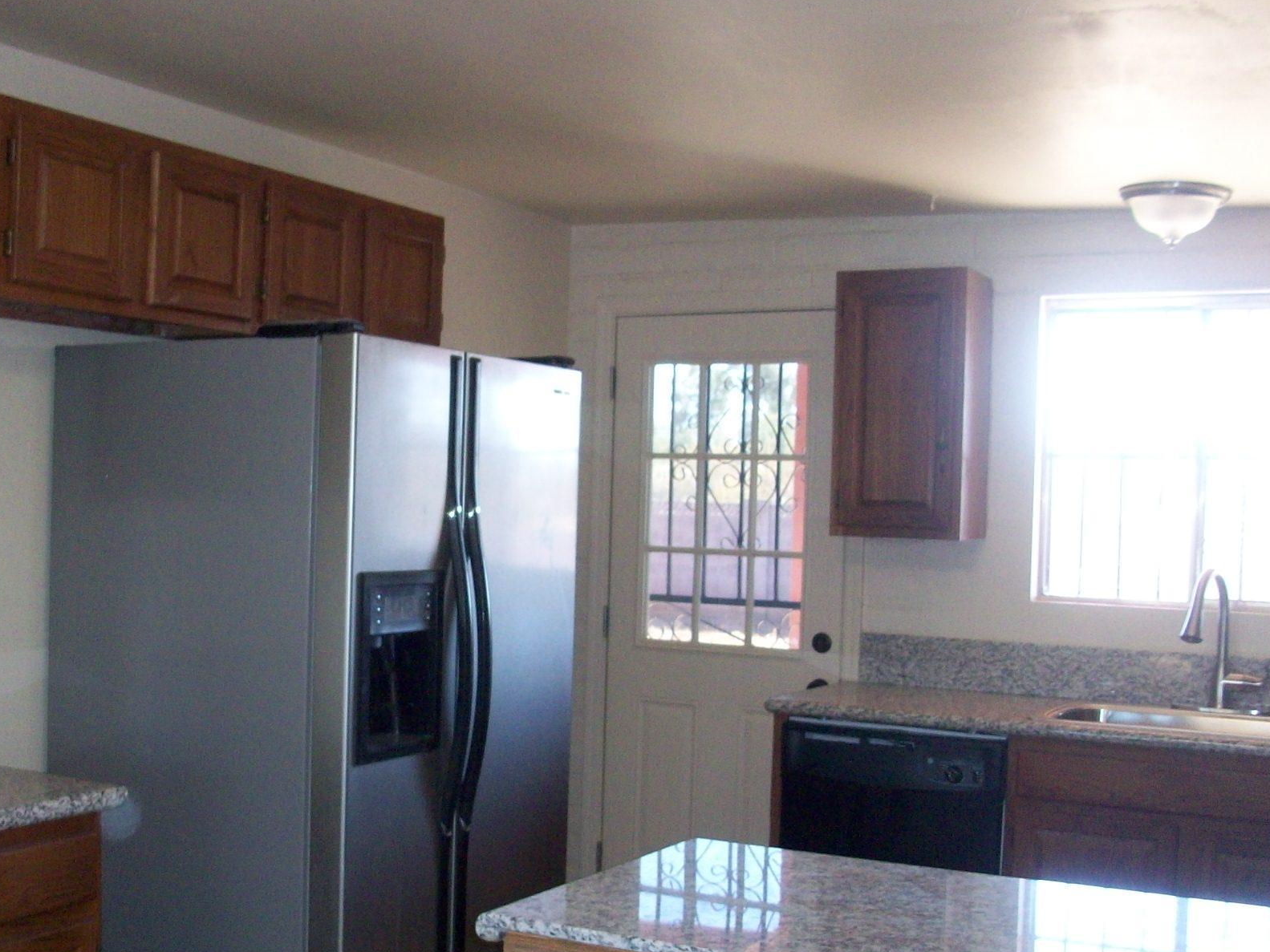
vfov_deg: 32.9
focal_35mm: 44
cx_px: 481
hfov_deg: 42.6
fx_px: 1614
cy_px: 485
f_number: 2.8
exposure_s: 1/60
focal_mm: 5.7
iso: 200
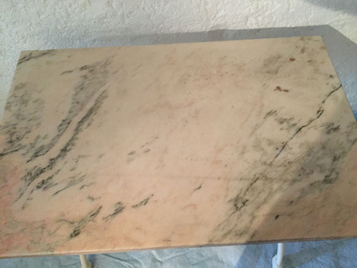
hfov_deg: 61.7
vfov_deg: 48.2
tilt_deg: -58.5
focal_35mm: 29
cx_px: 178
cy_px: 134
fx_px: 299
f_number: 2.2
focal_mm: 4.15
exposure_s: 1/17
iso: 320
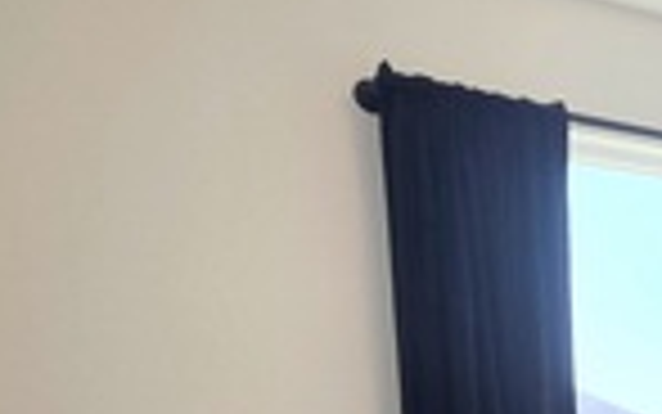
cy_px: 688
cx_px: 968
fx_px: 1083
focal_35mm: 60
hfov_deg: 26.0
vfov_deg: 18.2
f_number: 1.9
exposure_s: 1/120
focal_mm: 2.2
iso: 32
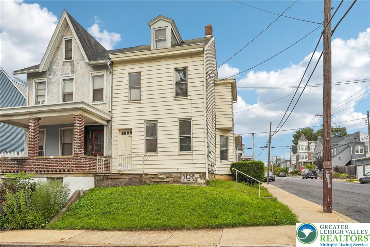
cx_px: 185
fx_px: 247
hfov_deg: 73.8
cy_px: 124
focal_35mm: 24
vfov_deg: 53.1
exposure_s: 1/1600
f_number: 8
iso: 500
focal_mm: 24
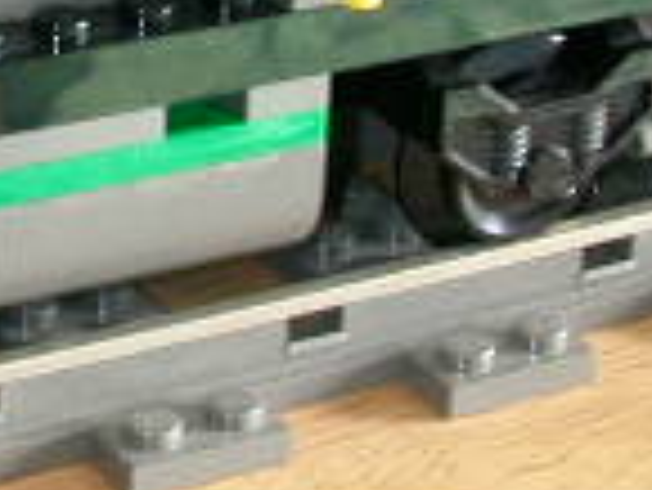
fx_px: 3073
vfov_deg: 9.1
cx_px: -189
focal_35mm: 163
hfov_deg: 11.8
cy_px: -18
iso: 200
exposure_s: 1/4
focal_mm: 5.6
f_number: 4.5
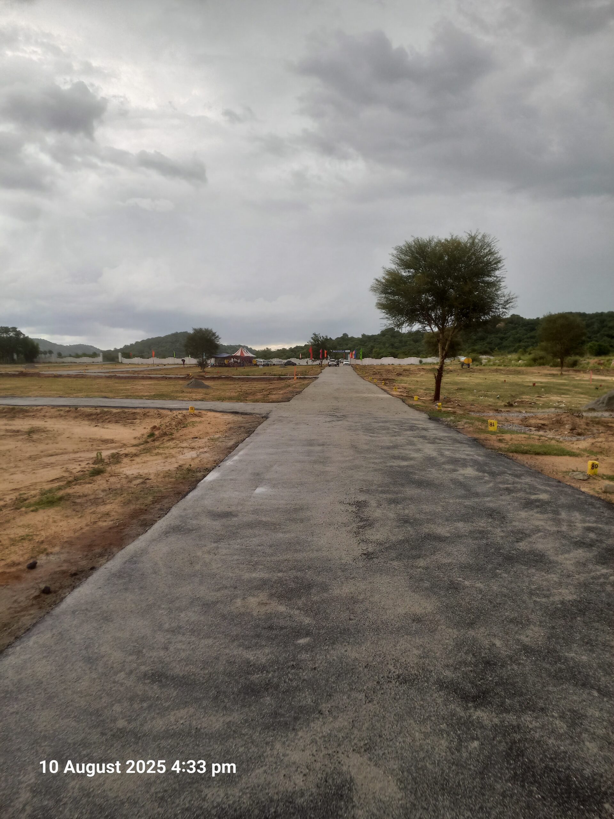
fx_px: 591
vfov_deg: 69.4
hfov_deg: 54.9
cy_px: 410
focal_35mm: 25
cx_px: 307
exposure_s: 1/139
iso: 50
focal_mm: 4.65
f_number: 1.8
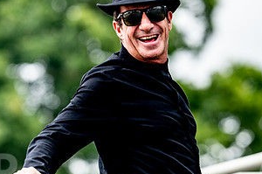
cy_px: 76
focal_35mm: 387
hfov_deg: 5.3
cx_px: 137
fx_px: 2812
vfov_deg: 3.5
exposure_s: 1/400
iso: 125
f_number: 3.5
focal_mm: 200
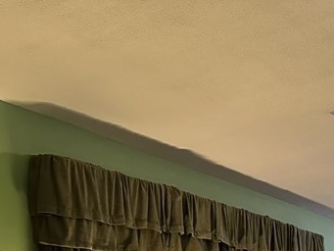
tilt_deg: -3.7
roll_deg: -2.0
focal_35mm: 72
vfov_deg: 18.2
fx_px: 695
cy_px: 375
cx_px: 465
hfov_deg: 23.1
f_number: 1.78
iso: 500
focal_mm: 6.86
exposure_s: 1/60
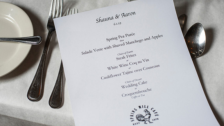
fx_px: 315
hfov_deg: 39.2
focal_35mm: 53
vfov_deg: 22.6
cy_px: 58
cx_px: 111
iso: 1600
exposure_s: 1/800
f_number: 3.5
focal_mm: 50
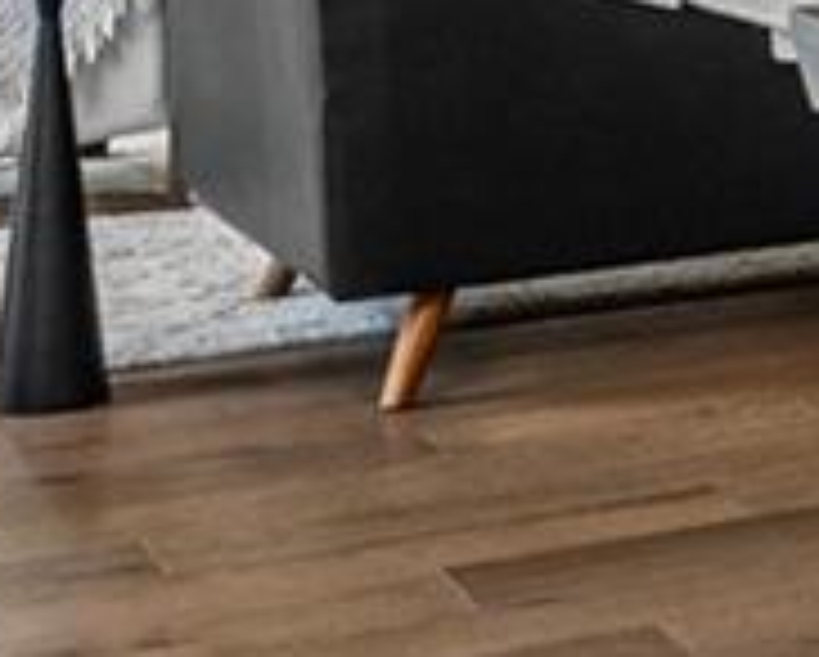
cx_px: 1804
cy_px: -450
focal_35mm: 136
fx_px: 3303
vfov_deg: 10.8
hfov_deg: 12.0
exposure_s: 1/3
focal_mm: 16.5
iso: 200
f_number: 8
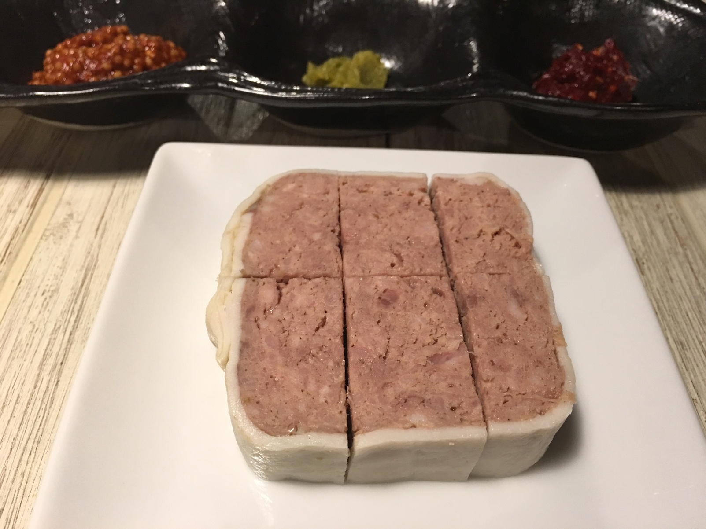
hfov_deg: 61.7
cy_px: 264
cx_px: 353
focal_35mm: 29
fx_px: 591
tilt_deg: -46.5
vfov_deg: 48.2
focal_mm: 4.15
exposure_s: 1/15
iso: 80
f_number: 2.2
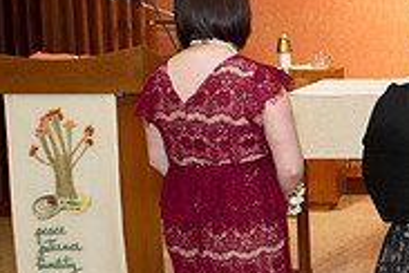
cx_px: 516
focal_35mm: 76
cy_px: 145
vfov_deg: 17.9
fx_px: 863
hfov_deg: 23.8
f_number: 5
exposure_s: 1/200
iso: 1600
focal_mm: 24
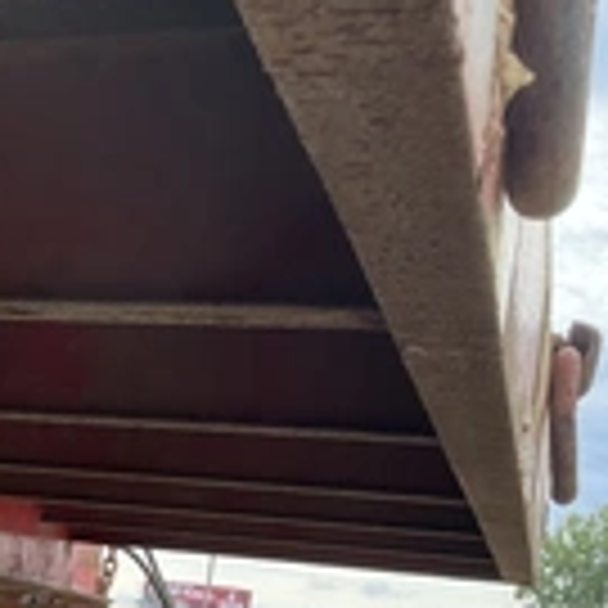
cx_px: -279
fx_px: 1510
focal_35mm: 76
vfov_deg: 22.1
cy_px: 576
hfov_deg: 20.0
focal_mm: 3
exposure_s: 1/422
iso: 25
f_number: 1.8
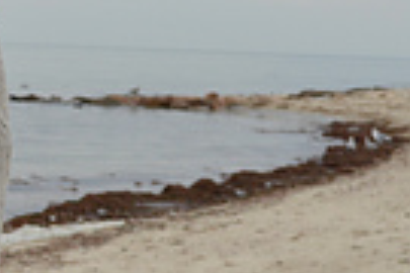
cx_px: -109
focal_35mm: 178
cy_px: 153
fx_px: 2027
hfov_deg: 11.3
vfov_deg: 7.7
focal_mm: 32
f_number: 5.6
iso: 250
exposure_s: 1/125
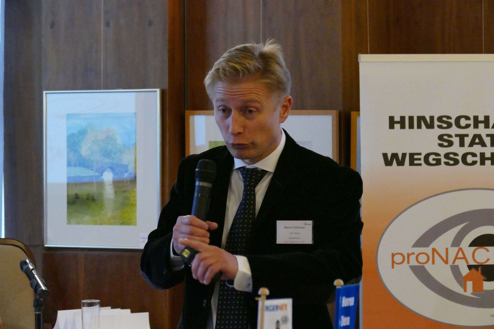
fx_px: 1674
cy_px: 164
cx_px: 247
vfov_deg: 11.2
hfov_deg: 16.8
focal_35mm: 122
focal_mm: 44.41
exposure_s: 1/100
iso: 3200
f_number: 3.9
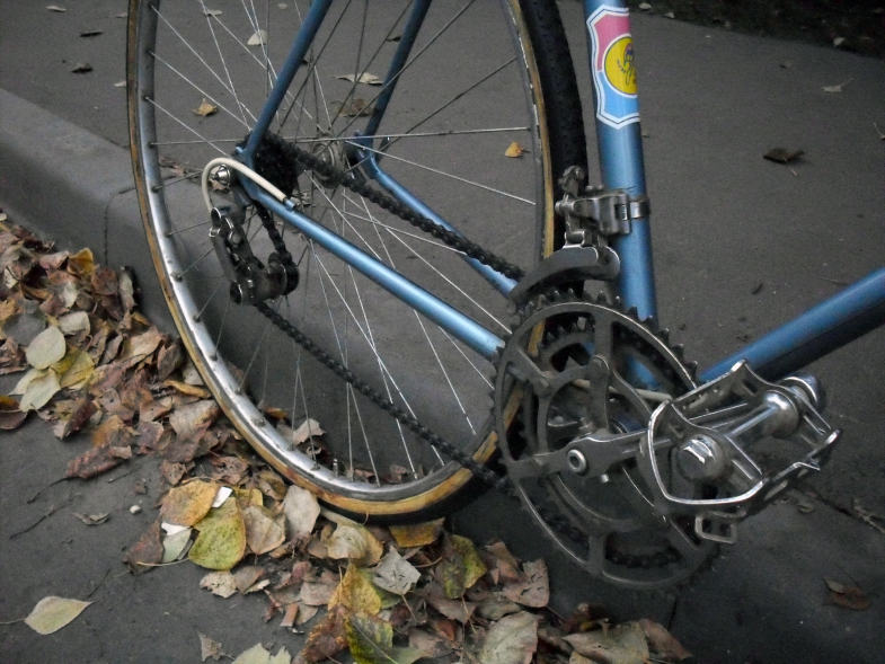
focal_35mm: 38
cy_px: 332
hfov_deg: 49.0
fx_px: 972
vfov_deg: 37.7
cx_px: 442
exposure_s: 1/20
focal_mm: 6.3
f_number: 2.8
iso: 800
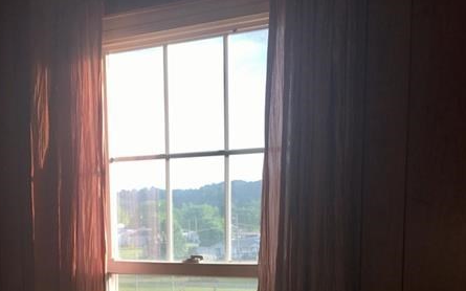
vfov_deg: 23.3
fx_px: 673
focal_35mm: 53
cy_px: 298
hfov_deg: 37.9
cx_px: 169
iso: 25
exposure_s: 1/176
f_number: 2.2
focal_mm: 4.15
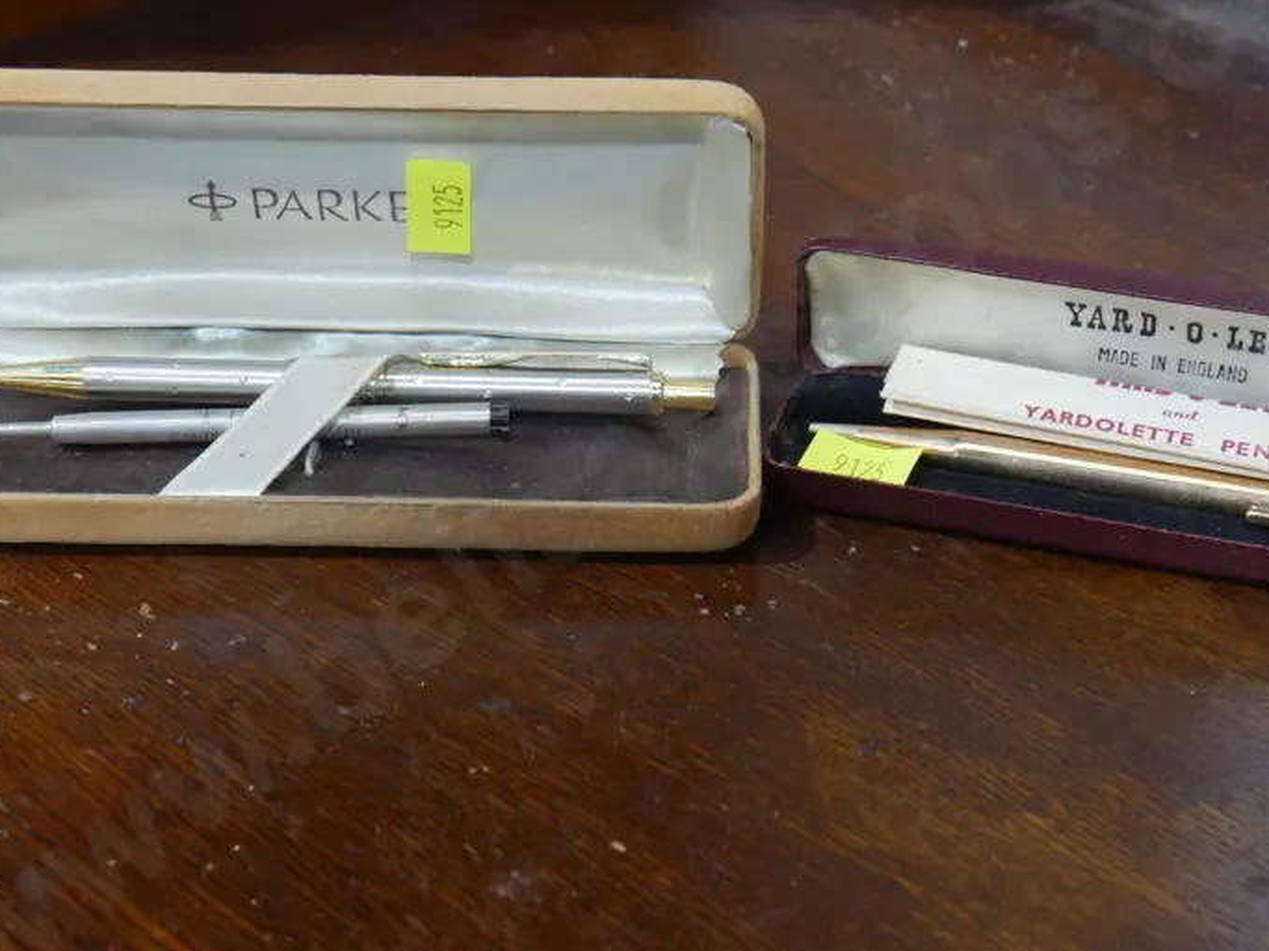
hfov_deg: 28.1
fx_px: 2529
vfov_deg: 21.3
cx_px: 715
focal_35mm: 69
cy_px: 400
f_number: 5.1
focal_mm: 23
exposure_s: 1/60
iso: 1000
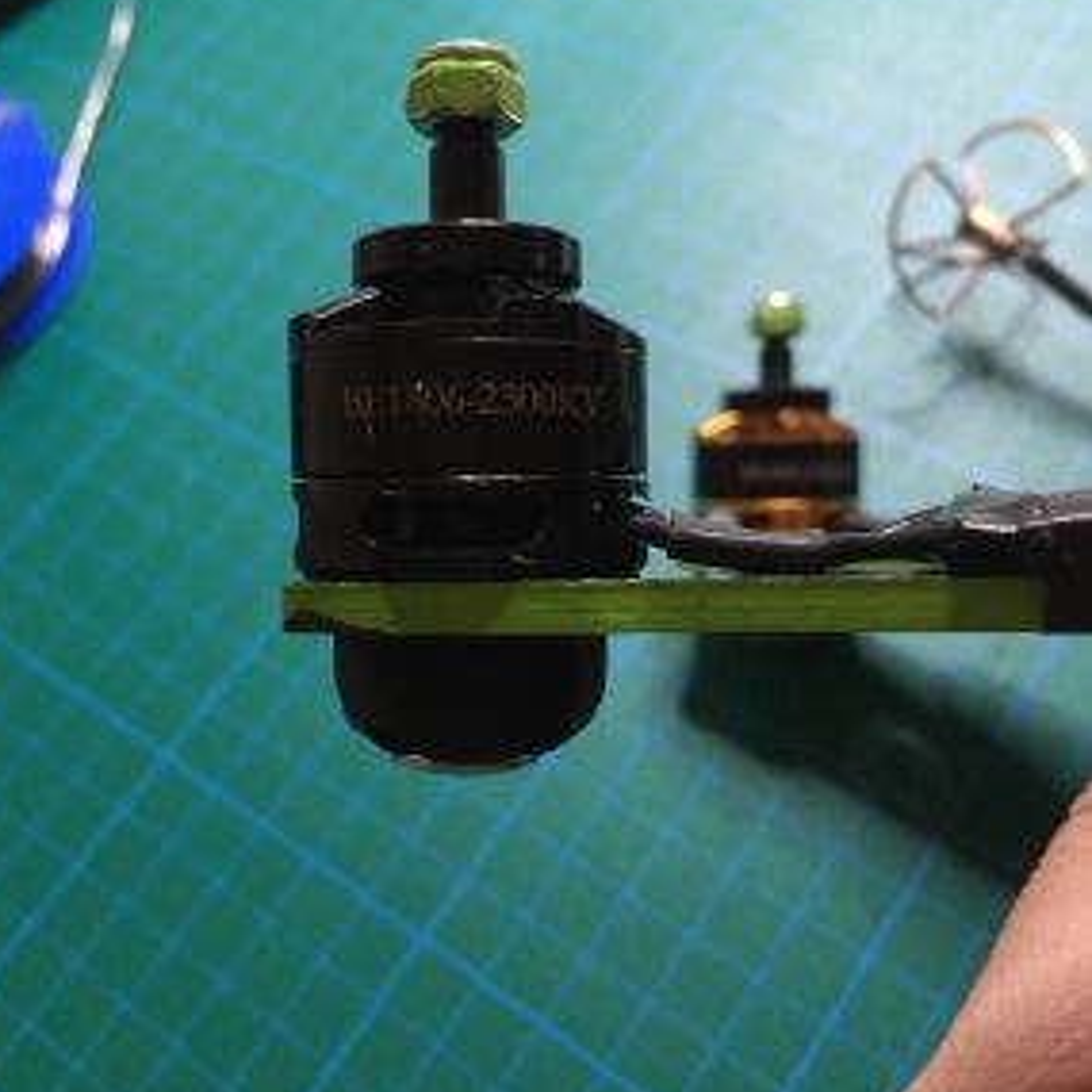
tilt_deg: -58.2
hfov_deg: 46.0
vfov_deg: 46.0
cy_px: 586
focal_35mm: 36
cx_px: 521
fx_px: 1285
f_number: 2.2
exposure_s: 1/17
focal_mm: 4.15
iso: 64
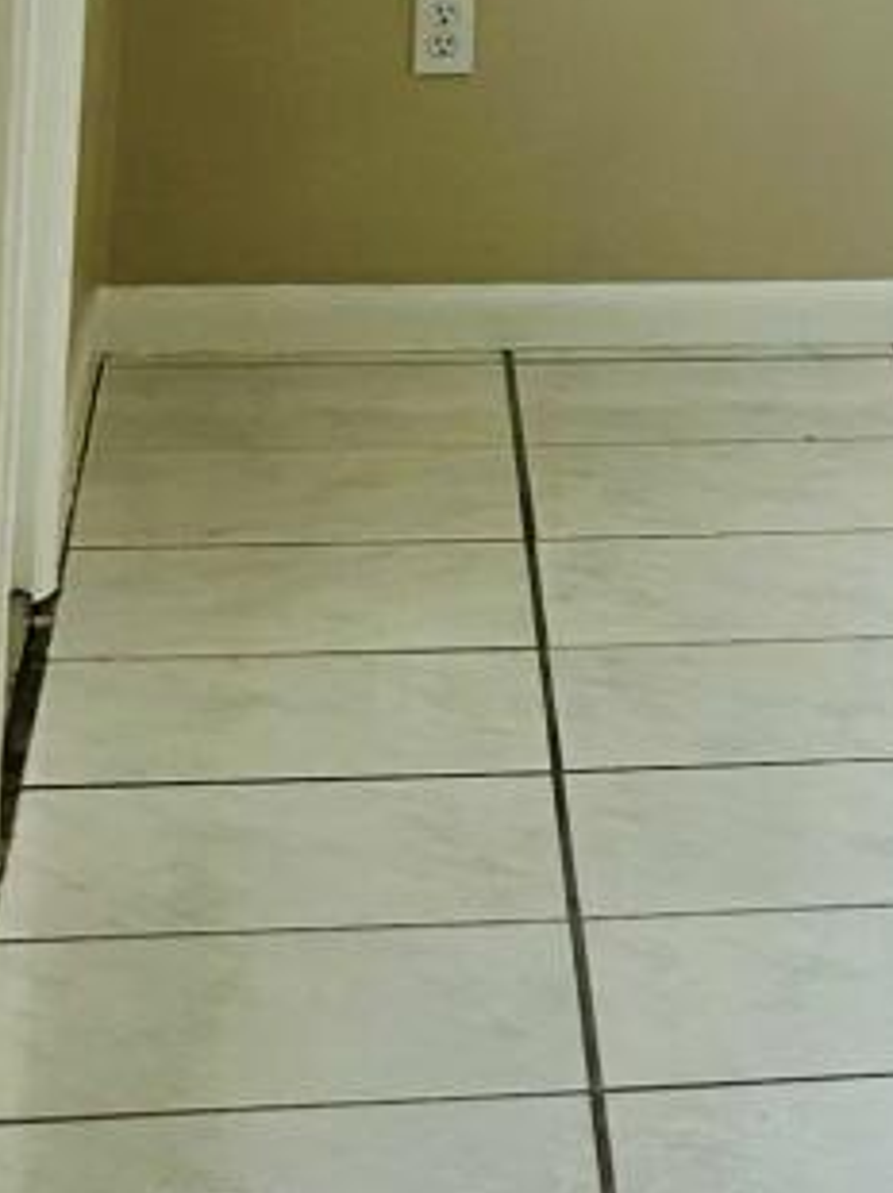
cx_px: 2725
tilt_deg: -1.7
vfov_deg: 11.4
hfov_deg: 7.6
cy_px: -431
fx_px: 5787
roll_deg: -4.7
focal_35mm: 168
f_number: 1.5
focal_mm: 5.7
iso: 40
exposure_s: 1/120
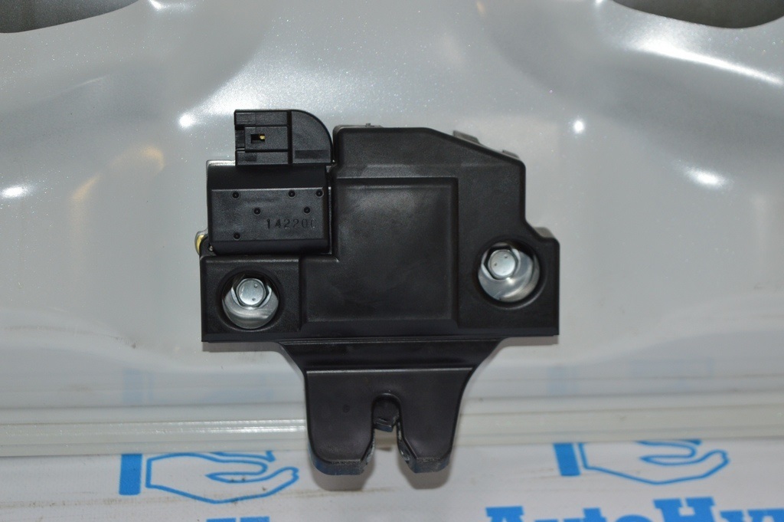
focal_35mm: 72
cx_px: 392
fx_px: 1567
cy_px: 261
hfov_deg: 28.1
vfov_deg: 18.9
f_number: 5.3
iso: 640
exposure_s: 1/60
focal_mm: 48
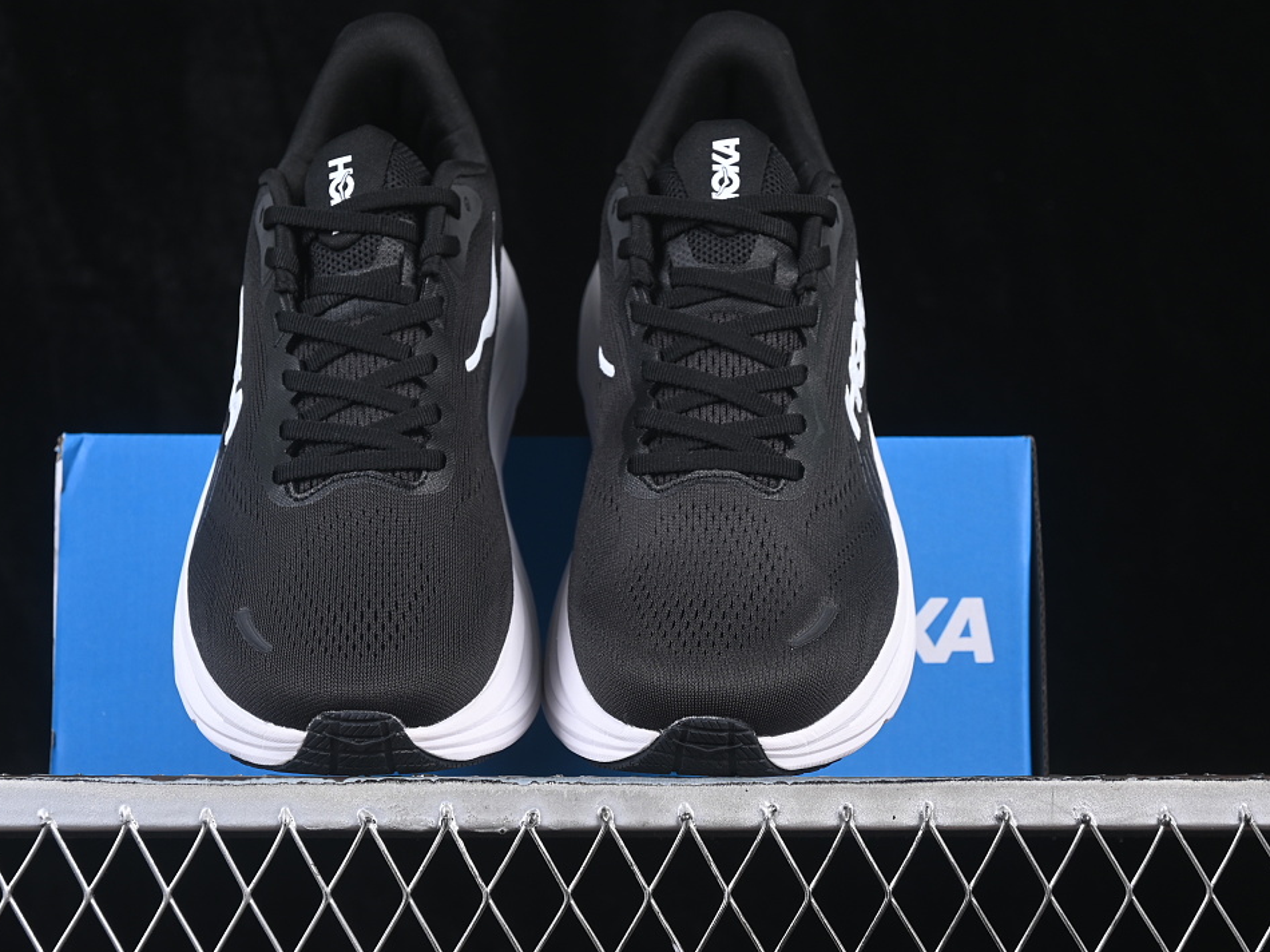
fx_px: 3008
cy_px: 477
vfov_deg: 18.0
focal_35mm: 82
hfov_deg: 23.8
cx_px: 552
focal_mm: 50
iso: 160
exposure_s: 1/60
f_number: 6.3
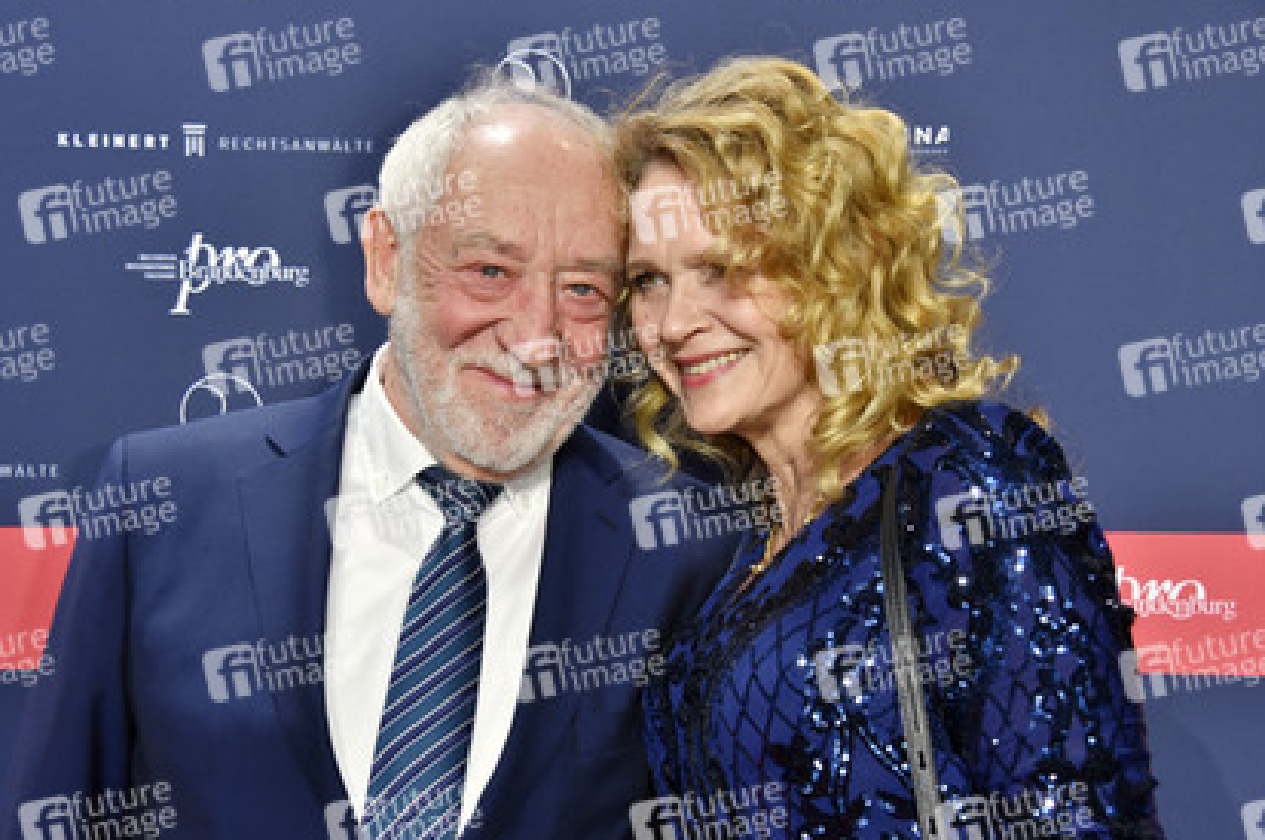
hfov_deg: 23.9
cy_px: 437
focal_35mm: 85
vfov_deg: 16.0
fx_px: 2983
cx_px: 628
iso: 1000
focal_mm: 78
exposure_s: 1/160
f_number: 6.3
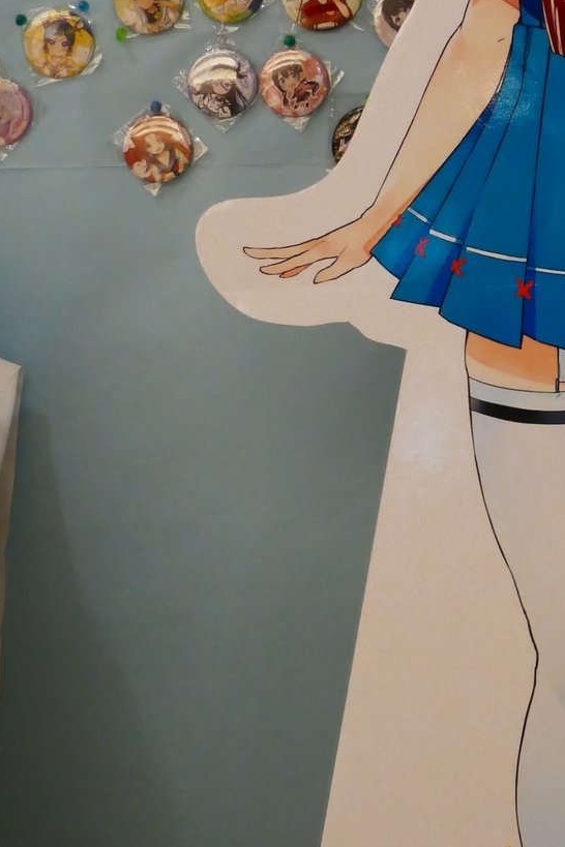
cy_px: 275
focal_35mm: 144
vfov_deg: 14.2
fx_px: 3390
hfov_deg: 9.4
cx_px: 620
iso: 1250
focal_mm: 21.5
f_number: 4.3
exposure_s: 1/80
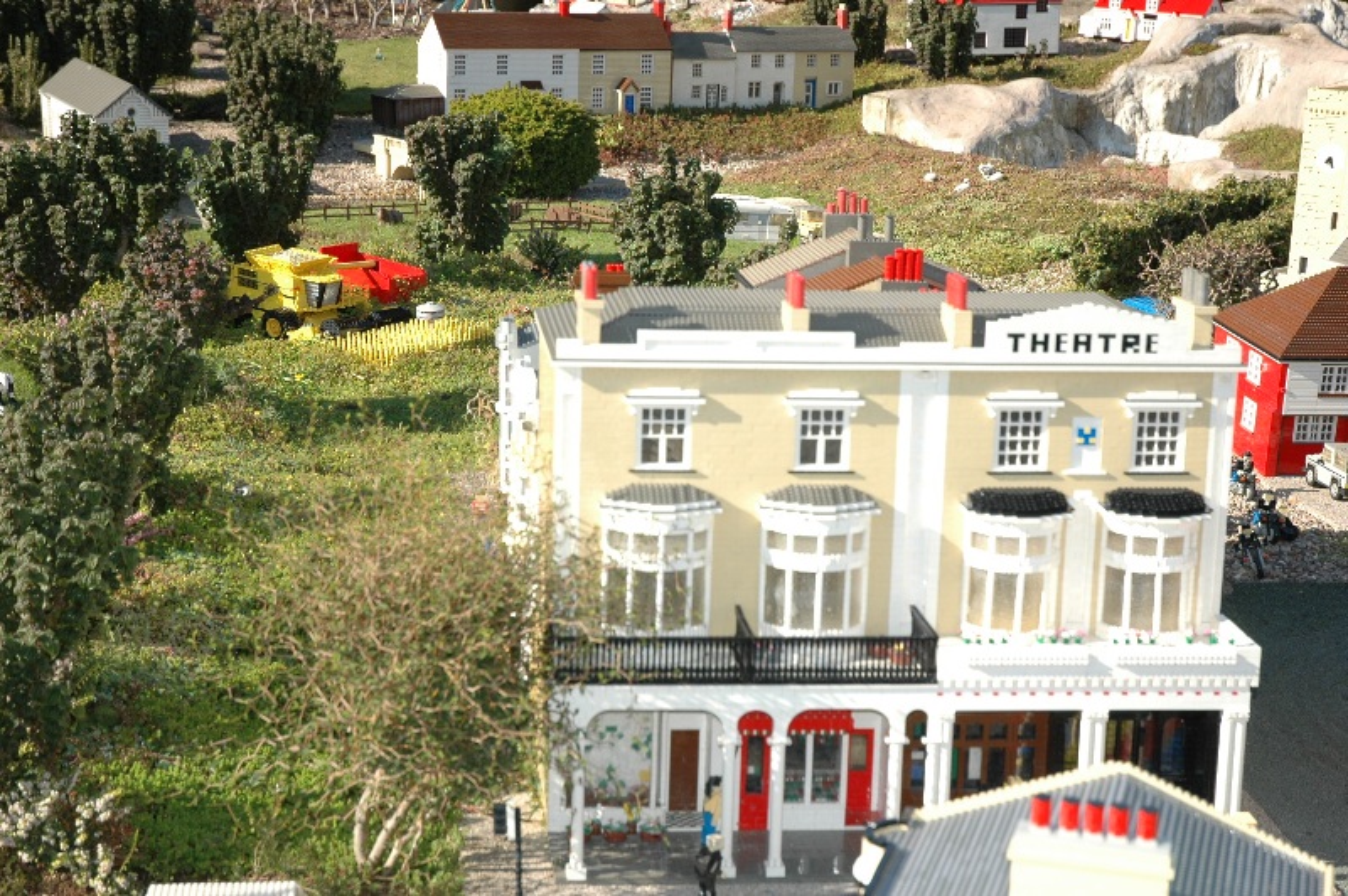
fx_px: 2581
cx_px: 674
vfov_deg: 19.7
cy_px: 448
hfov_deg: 29.3
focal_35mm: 69
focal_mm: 46
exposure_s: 1/400
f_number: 4.5
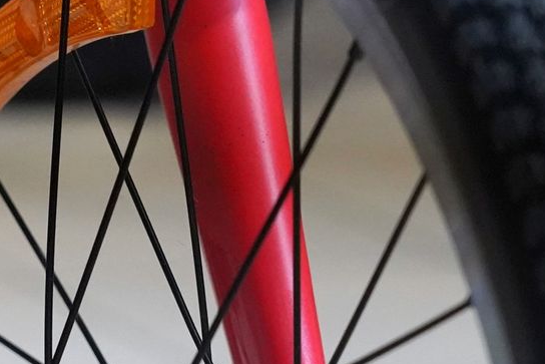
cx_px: 6
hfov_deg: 7.5
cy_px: 108
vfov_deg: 5.1
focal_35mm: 272
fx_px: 4119
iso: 6400
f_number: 5
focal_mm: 74
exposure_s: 1/200
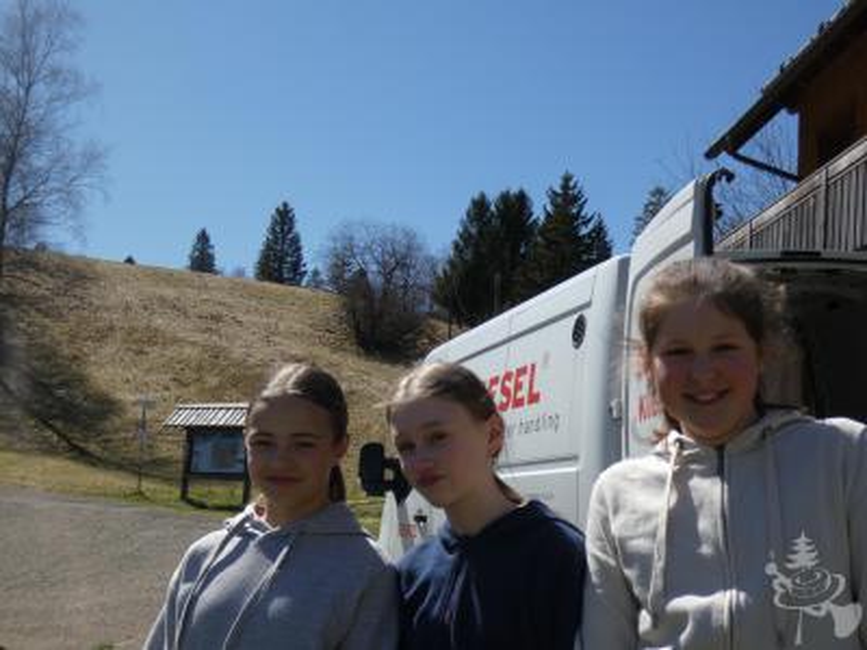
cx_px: 434
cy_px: 325
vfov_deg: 30.3
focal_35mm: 48
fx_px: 1202
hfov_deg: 39.7
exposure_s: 1/1000
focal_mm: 8.6
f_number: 3.8
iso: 80
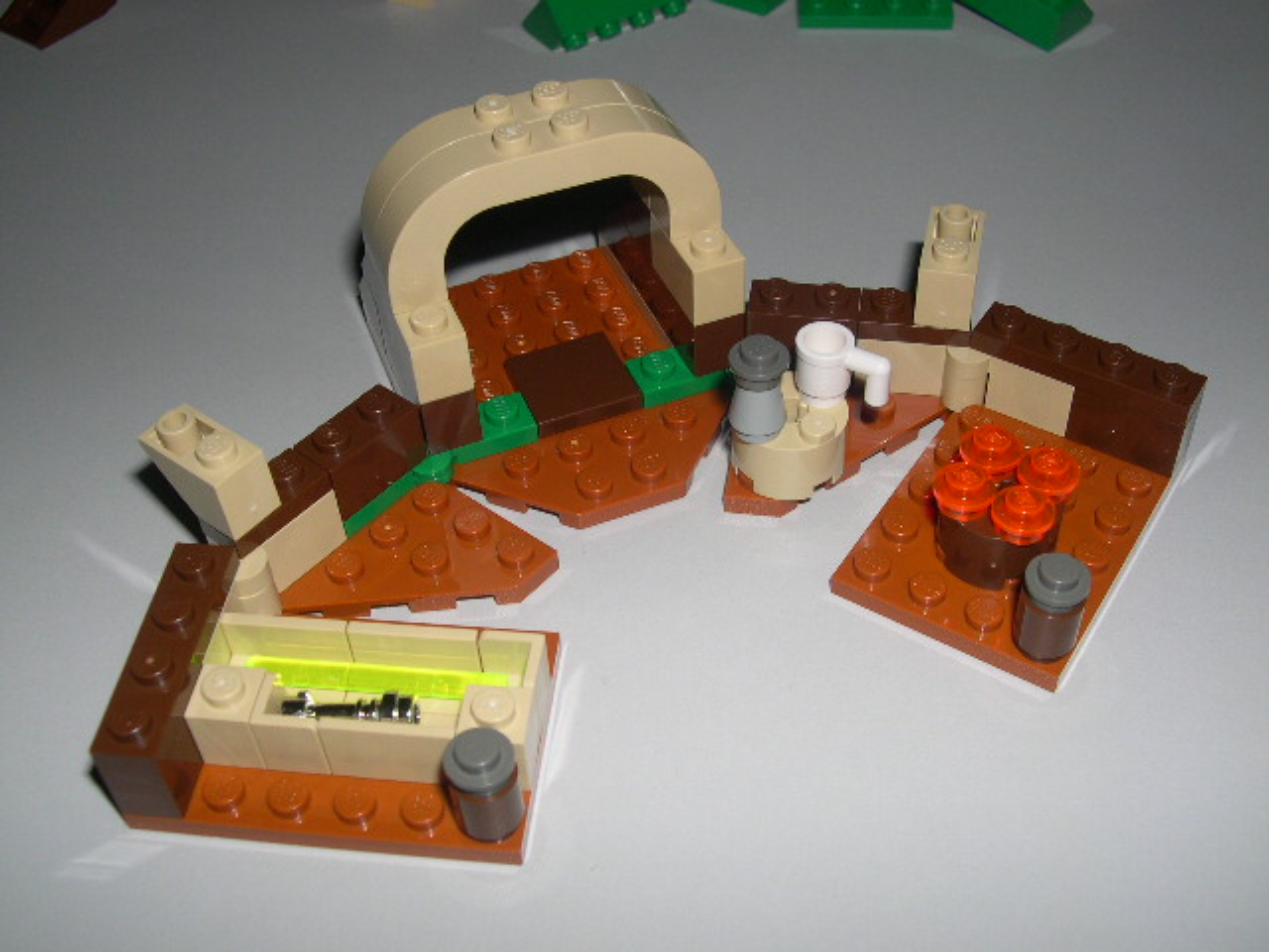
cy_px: 476
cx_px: 634
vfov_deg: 37.7
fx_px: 1393
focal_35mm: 38
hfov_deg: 49.0
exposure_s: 1/60
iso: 100
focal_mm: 8
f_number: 7.6
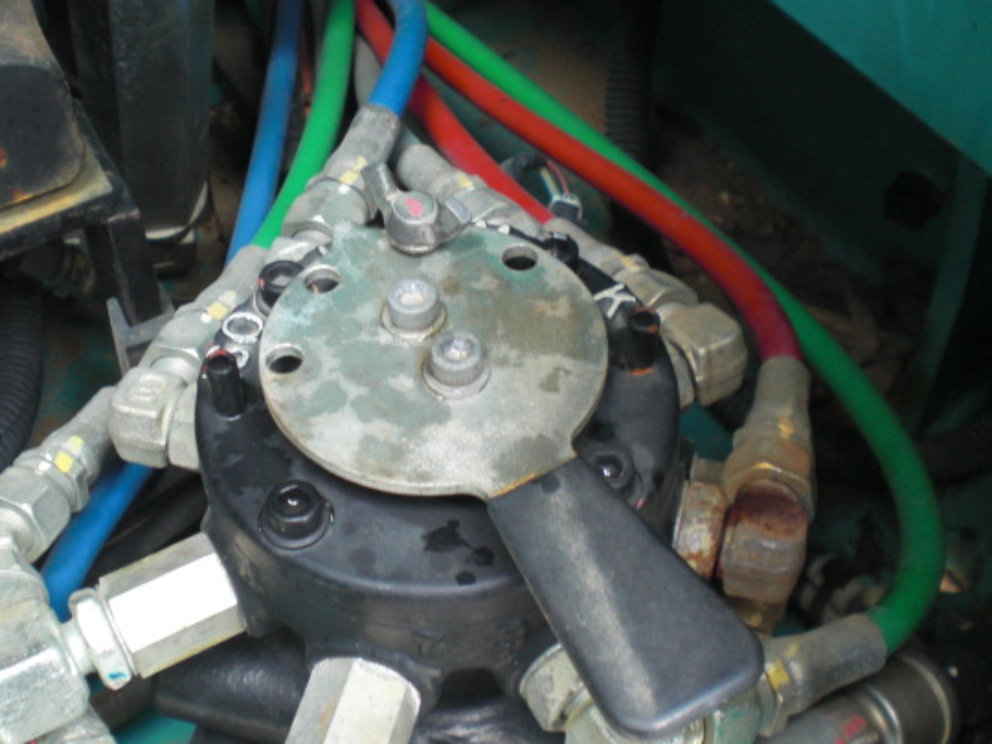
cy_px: 391
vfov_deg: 32.2
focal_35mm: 45
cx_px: 432
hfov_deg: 42.0
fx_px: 1290
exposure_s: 1/60
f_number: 3.1
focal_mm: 6.3
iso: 200
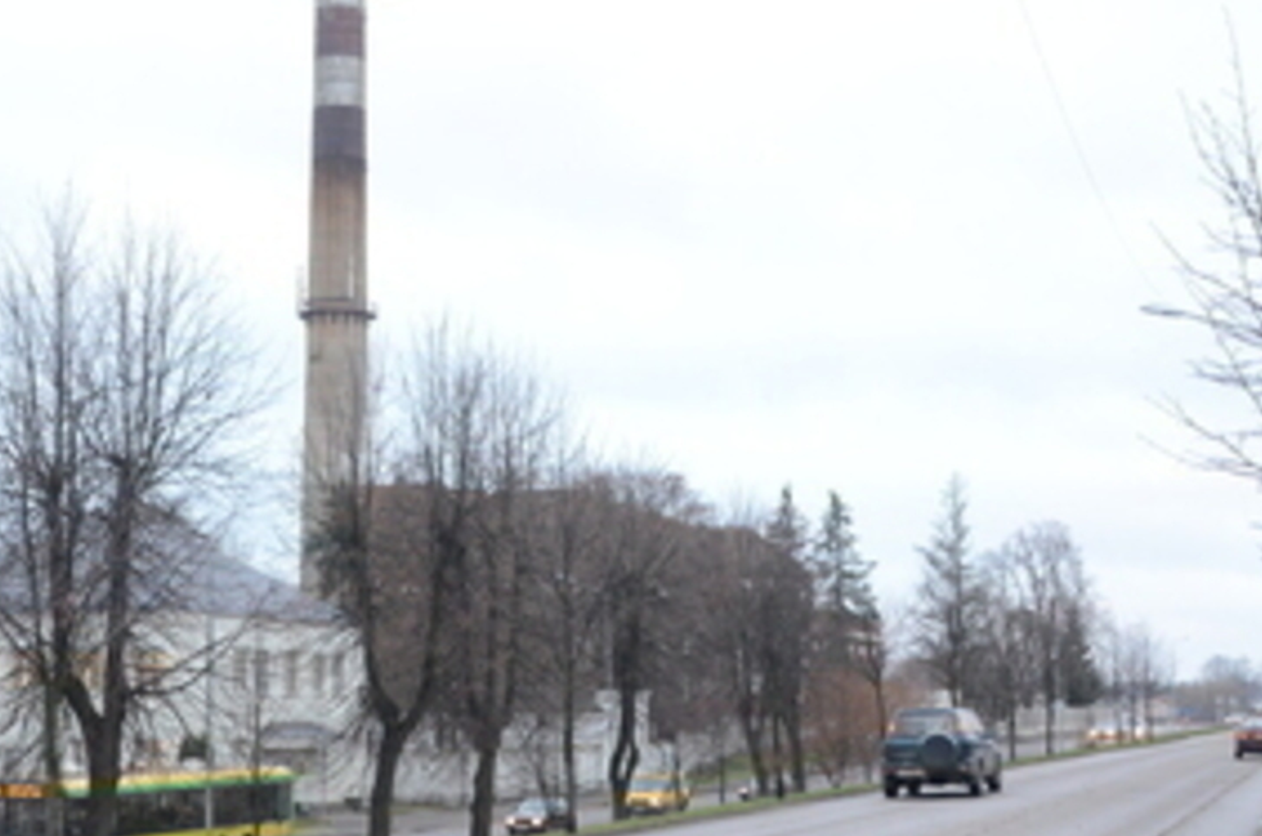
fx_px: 2414
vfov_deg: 19.6
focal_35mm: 69
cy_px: 402
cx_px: 389
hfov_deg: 29.0
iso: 2000
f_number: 3.8
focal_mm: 26
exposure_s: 1/125
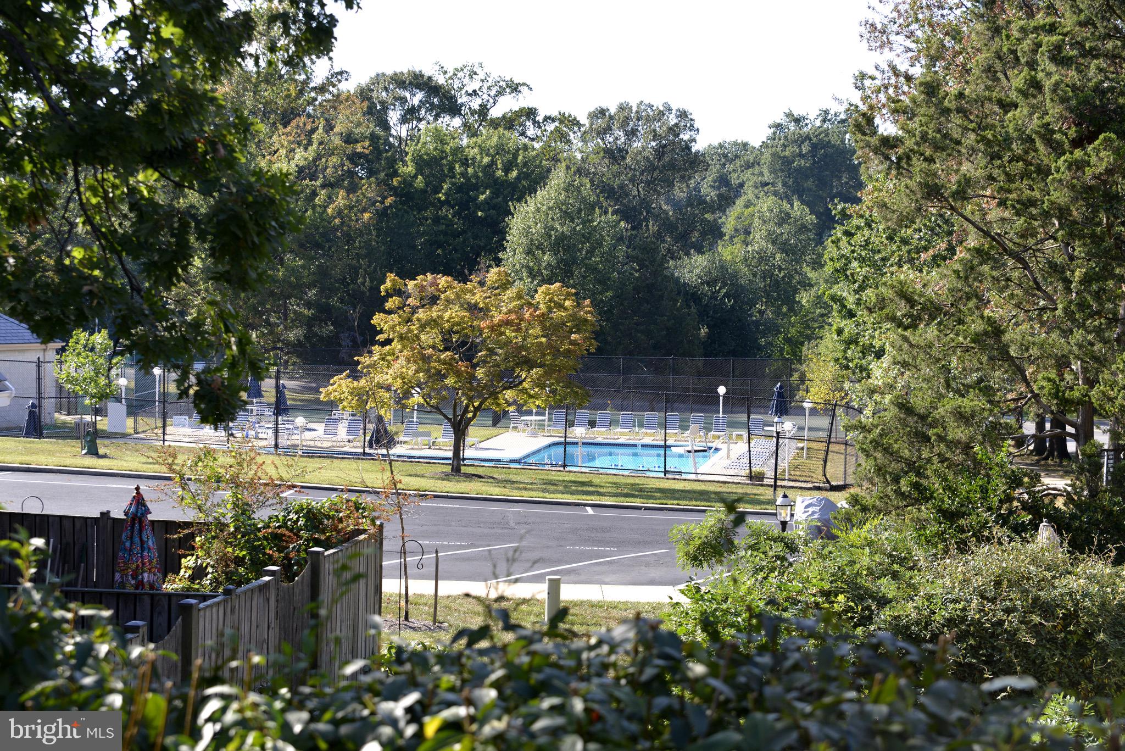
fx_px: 2188
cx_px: 562
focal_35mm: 70
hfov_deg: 28.8
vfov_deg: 19.5
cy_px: 376
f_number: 5.6
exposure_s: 1/500
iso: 250
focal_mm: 70
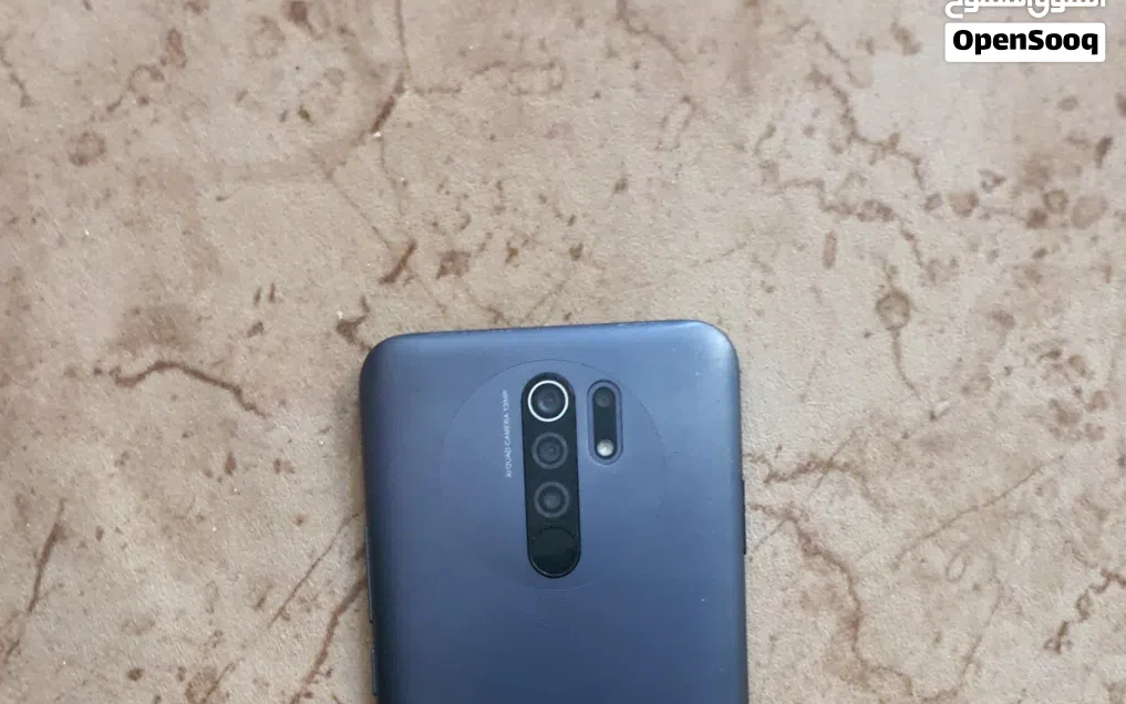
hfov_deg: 52.7
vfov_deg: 31.7
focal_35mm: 37
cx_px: 566
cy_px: 711
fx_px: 1136
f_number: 1.5
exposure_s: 1/50
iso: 640
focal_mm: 4.3
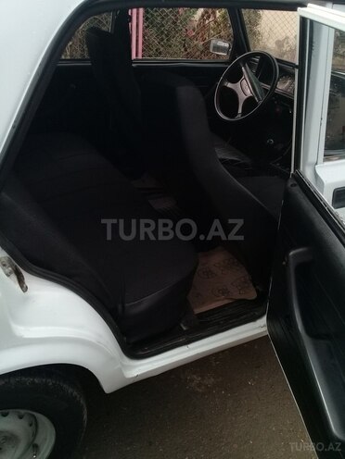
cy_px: 230
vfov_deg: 58.4
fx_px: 412
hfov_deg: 45.4
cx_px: 172
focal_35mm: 31
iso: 64
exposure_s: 1/656
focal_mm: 3.3
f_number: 2.2
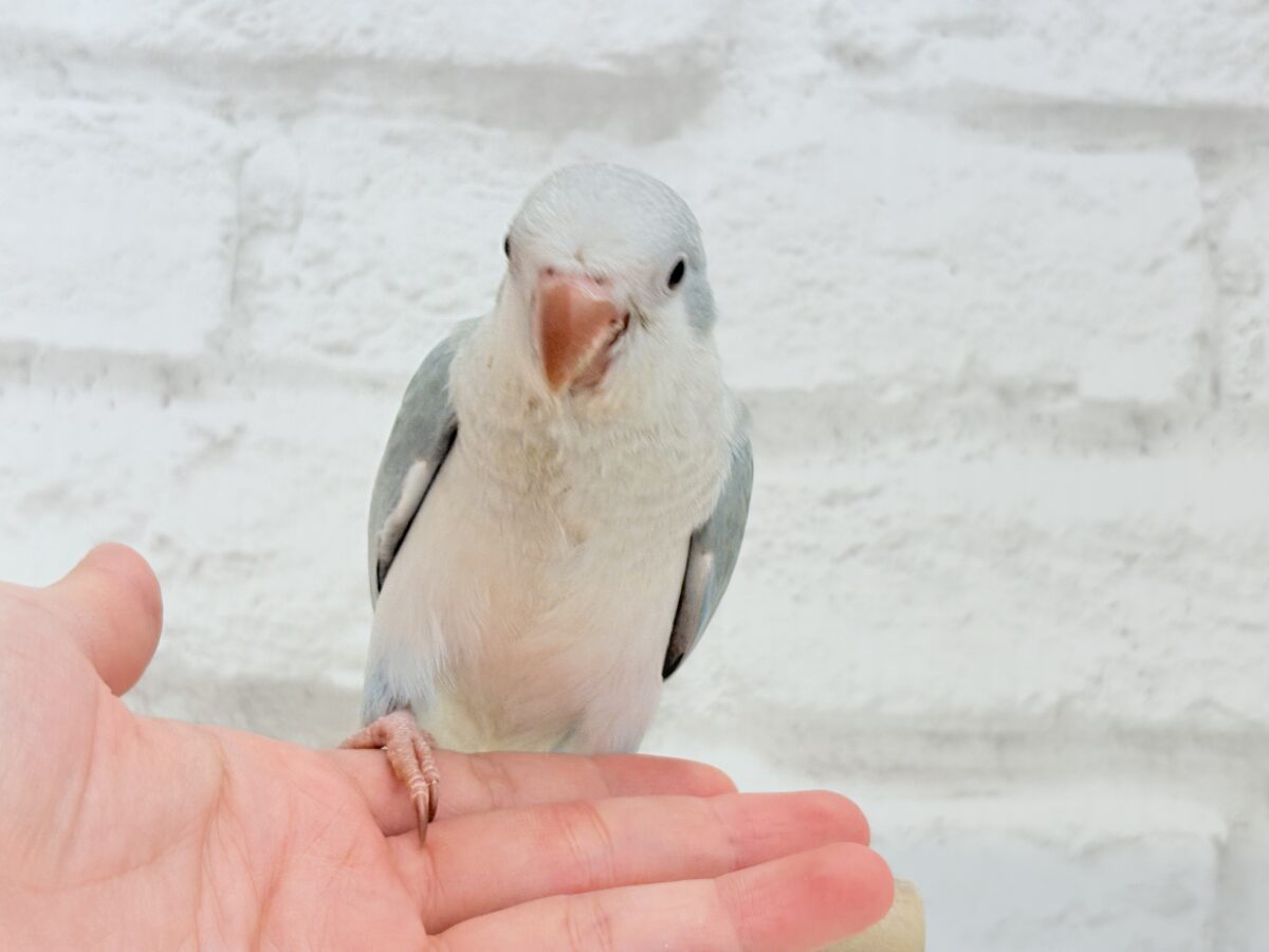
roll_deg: -1.6
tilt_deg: +2.1
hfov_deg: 36.8
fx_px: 1906
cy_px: 476
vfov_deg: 28.0
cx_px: 634
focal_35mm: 52
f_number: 1.6
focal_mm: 5.96
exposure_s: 1/100
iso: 64
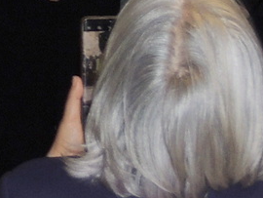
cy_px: -191
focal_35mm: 355
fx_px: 2700
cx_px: -401
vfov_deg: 4.1
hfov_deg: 5.4
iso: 200
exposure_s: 1/50
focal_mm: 10.7
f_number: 3.7
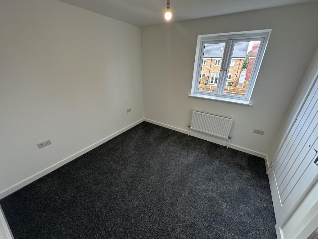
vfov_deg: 85.7
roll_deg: -1.0
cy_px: 120
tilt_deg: -23.6
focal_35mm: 14
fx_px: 129
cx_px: 159
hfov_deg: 102.1
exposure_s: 1/100
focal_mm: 2.22
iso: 125
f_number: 2.2
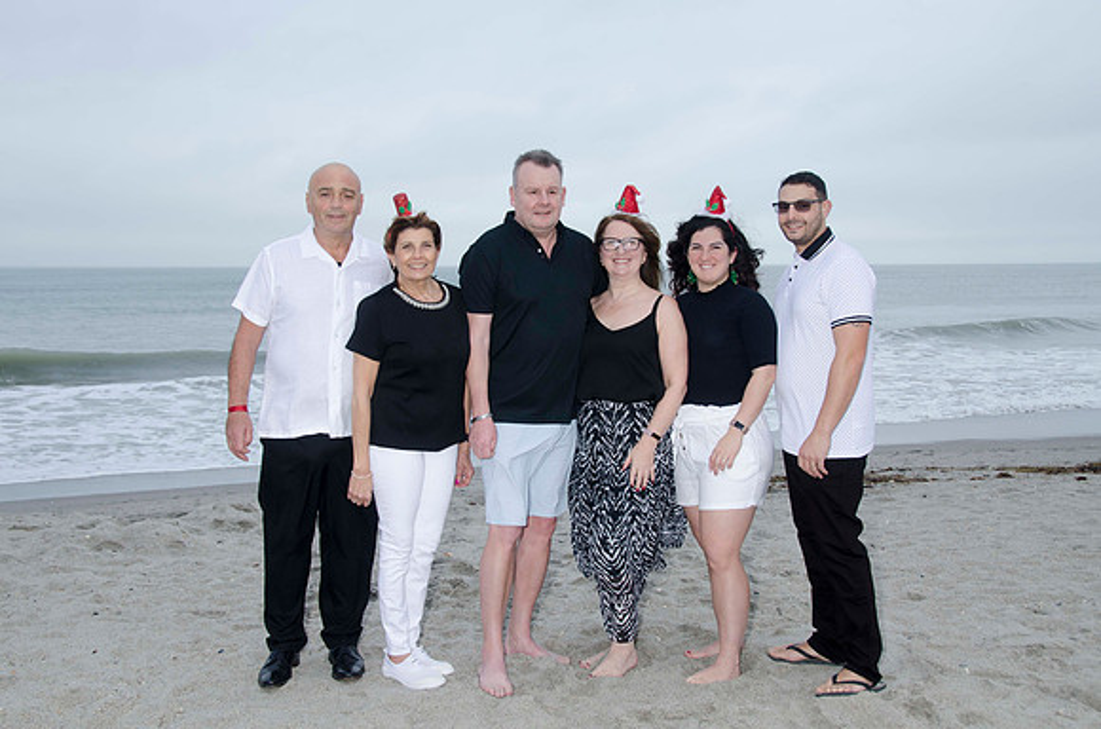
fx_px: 1190
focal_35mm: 39
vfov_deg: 34.1
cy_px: 364
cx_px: 550
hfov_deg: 49.6
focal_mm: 26
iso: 100
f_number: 7.1
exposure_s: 1/80
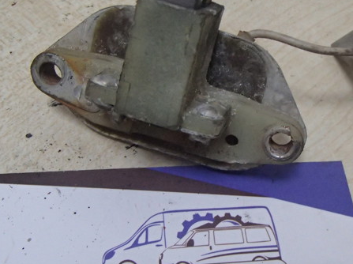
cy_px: 140
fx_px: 540
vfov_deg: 27.5
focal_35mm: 53
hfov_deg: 36.0
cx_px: 227
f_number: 4.7
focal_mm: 6.64
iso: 800
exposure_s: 1/60
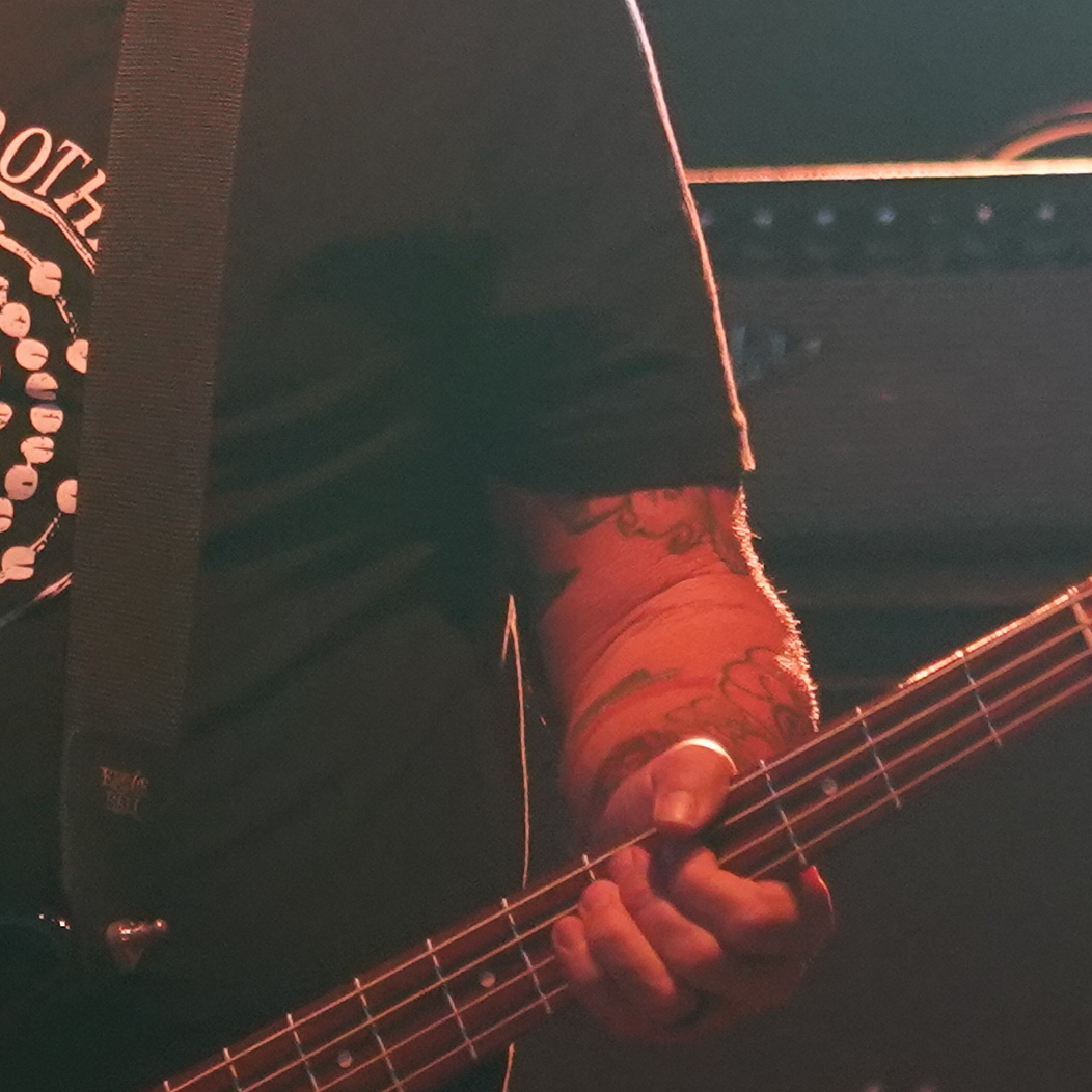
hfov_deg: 3.4
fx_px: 18166
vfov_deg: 3.4
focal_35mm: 509
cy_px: -257
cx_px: 414
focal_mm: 105
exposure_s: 1/160
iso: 4000
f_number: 4
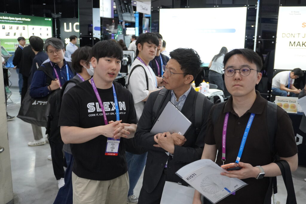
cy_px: 102
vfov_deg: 35.5
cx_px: 153
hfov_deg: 51.3
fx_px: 319
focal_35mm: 38
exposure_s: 1/200
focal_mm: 25
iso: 2000
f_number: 4
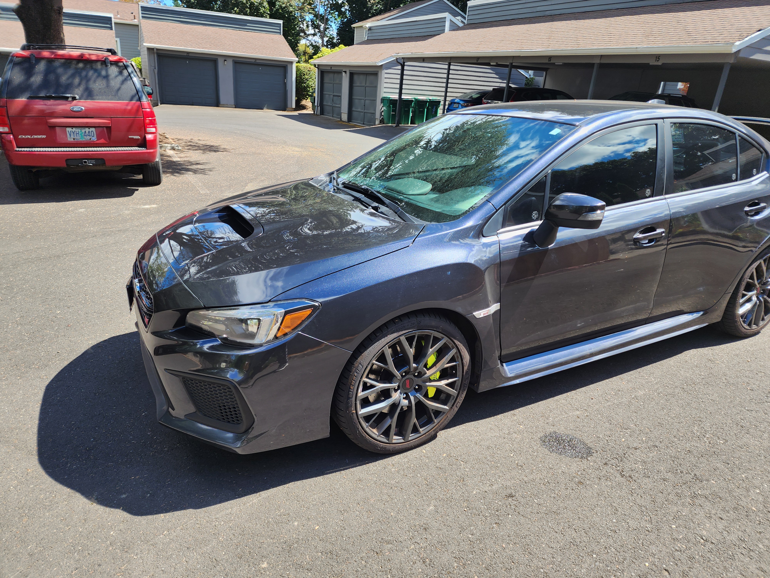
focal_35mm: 23
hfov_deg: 73.9
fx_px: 512
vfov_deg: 58.9
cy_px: 289
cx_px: 385
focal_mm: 6.4
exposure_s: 1/295
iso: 12
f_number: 1.8
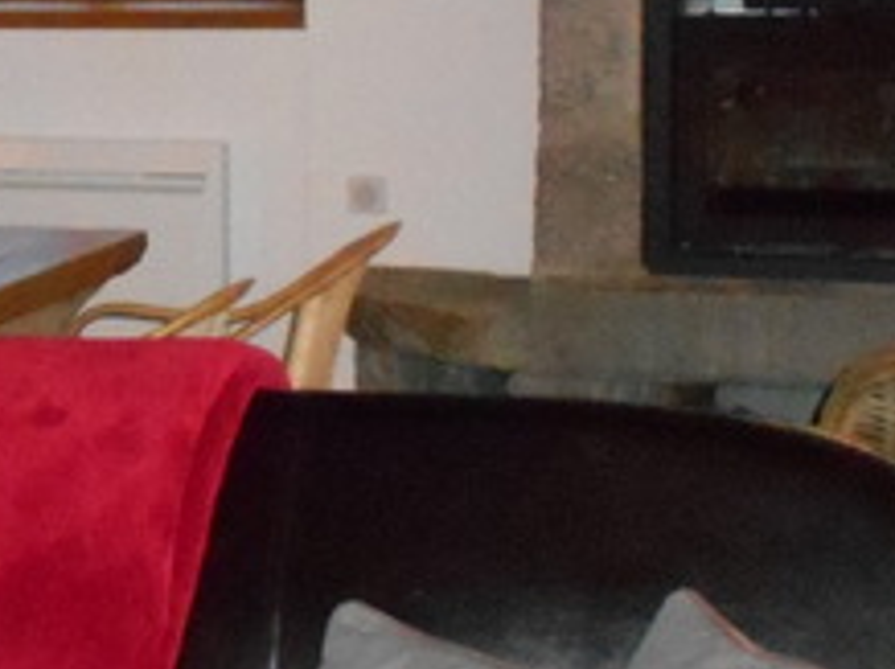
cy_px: 135
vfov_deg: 13.5
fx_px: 2815
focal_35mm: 109
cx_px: -94
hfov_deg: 17.4
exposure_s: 1/25
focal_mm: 4.6
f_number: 3.2
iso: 800
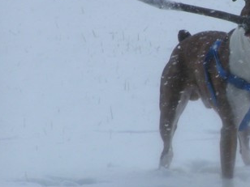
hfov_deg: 3.2
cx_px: 242
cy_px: 41
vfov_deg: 2.4
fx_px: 4456
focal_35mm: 617
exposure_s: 1/400
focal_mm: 45.4
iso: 50
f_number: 5
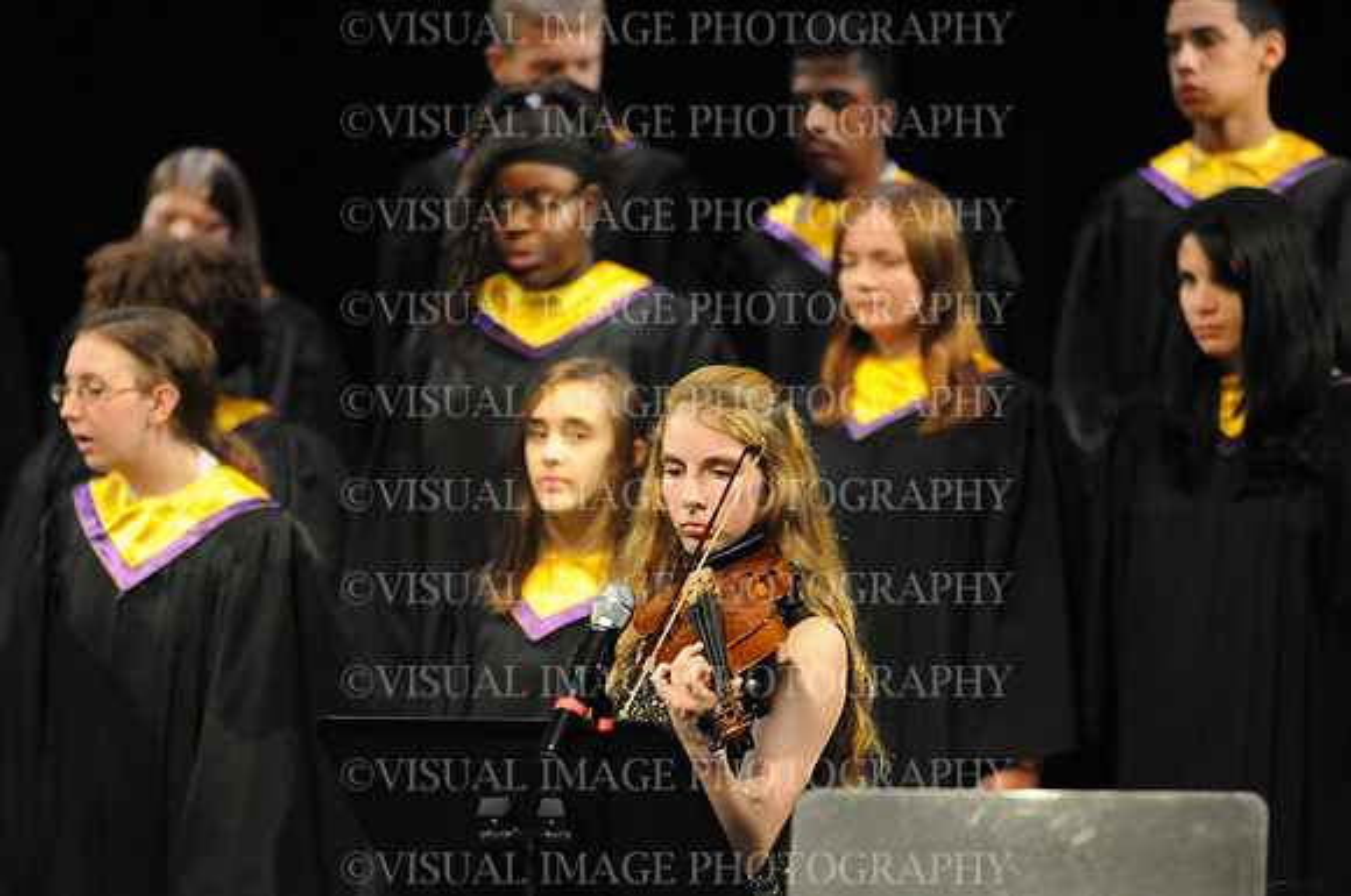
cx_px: 676
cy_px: 448
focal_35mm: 300
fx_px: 11243
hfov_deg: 6.9
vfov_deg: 4.6
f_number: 2.8
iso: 3200
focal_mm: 200
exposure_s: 1/125
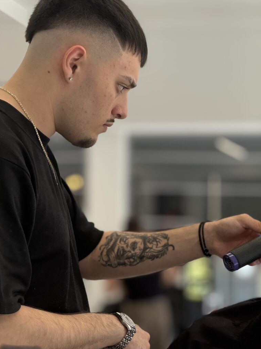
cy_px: 174
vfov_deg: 16.3
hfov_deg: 12.2
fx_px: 1216
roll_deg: -1.4
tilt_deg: +3.6
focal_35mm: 121
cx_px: 130
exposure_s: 1/100
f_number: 2.8
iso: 80
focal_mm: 15.66
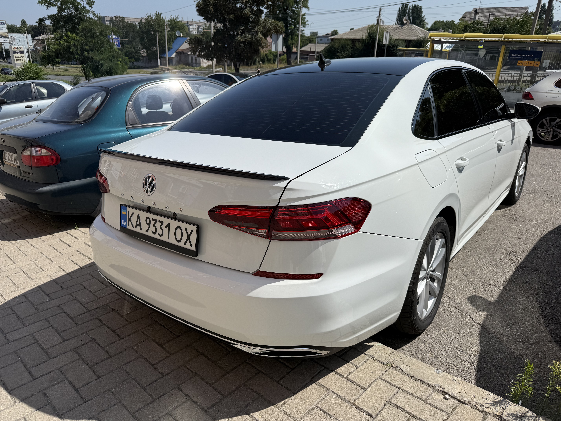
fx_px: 389
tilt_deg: -24.2
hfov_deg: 71.6
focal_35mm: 24
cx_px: 280
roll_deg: -0.6
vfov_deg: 56.8
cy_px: 210
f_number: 1.78
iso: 80
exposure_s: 1/8130
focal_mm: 6.76
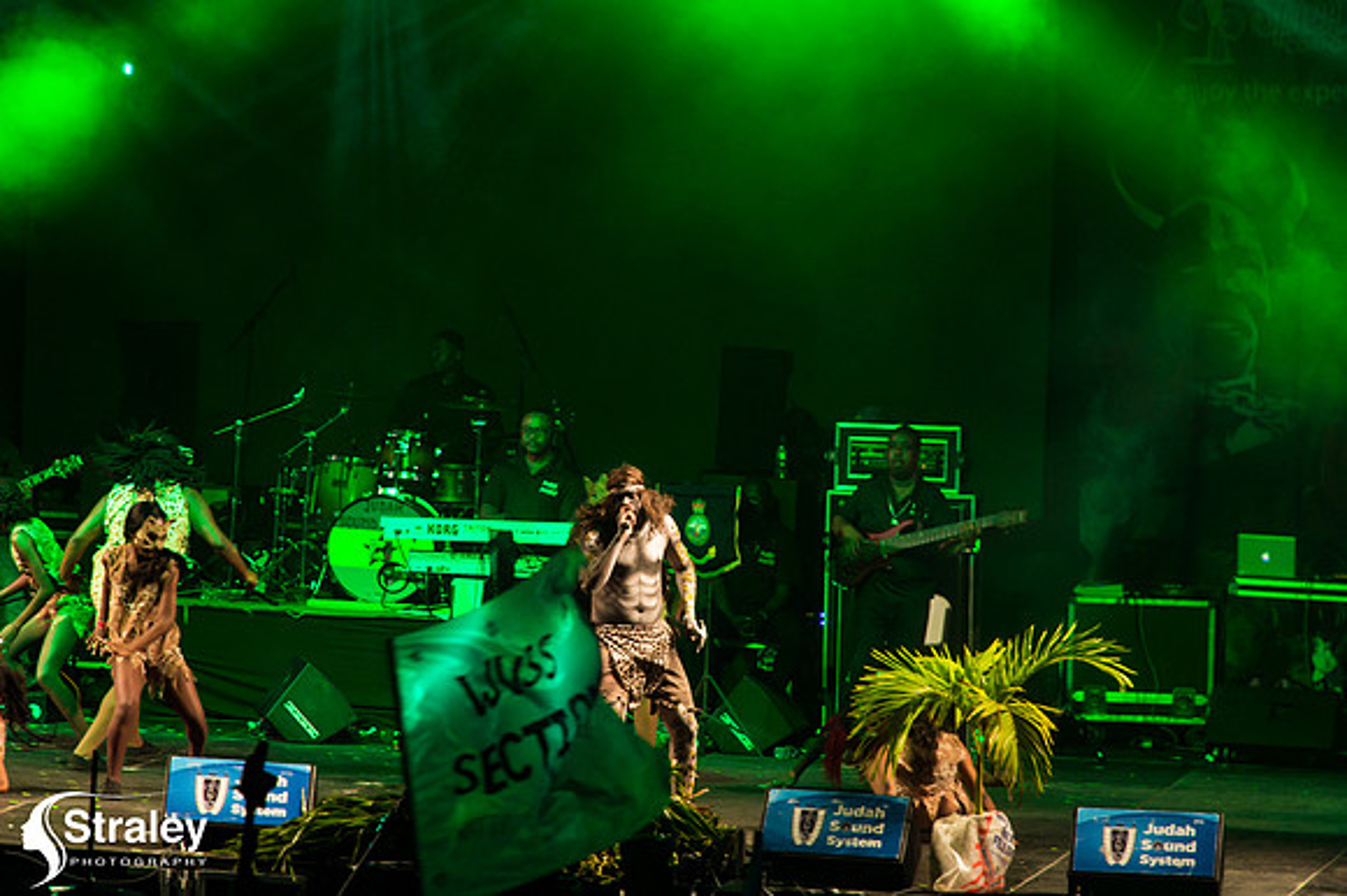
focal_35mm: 300
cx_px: 674
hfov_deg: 6.9
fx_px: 11218
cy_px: 448
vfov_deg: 4.6
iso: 3200
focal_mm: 300
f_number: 5.6
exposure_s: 1/200
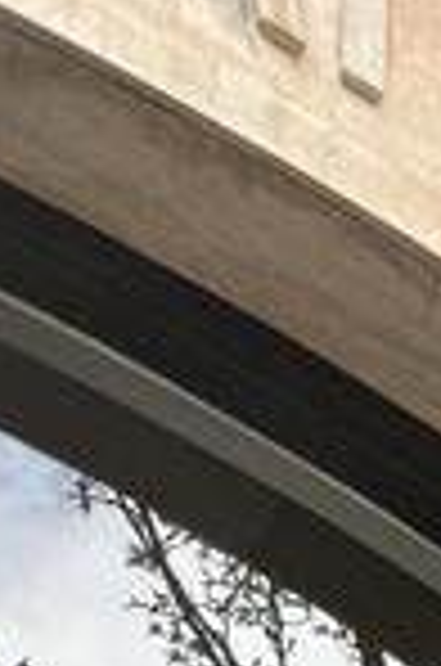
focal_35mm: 173
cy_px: 1917
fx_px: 3194
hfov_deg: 7.6
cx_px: 886
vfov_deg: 9.6
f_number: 1.78
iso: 80
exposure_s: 1/421
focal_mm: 6.76
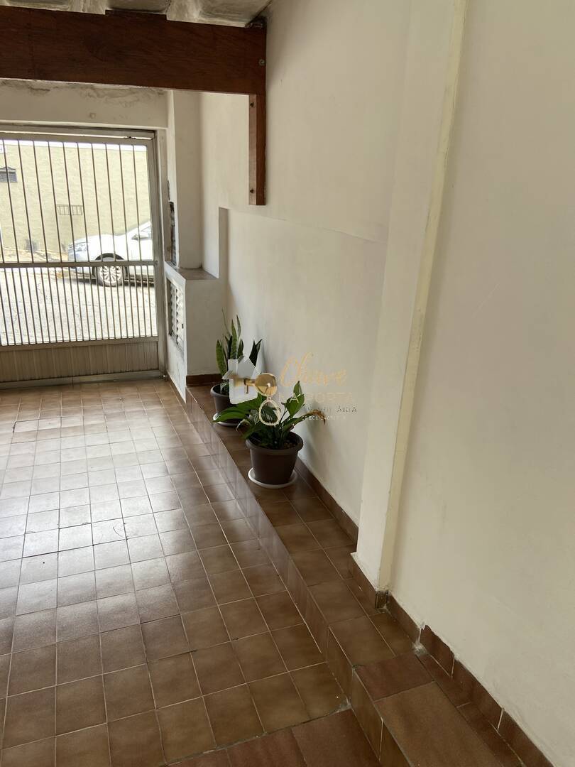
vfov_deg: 67.3
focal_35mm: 26
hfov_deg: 53.1
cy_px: 384
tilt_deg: -18.1
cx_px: 288
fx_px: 576
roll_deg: -0.7
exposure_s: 1/122
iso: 32
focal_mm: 4.25
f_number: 1.8
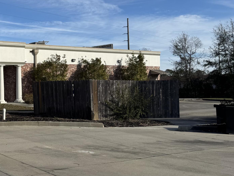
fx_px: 351
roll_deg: +1.1
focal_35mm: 52
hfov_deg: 34.0
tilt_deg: +0.6
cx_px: 7
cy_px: 81
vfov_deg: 28.0
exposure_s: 1/7092
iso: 80
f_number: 1.78
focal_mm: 6.76
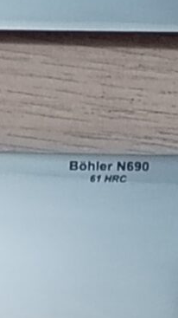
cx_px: 96
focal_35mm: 388
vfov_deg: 5.6
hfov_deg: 3.1
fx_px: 3261
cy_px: 86
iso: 151
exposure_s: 1/60
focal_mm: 4.75
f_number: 1.8
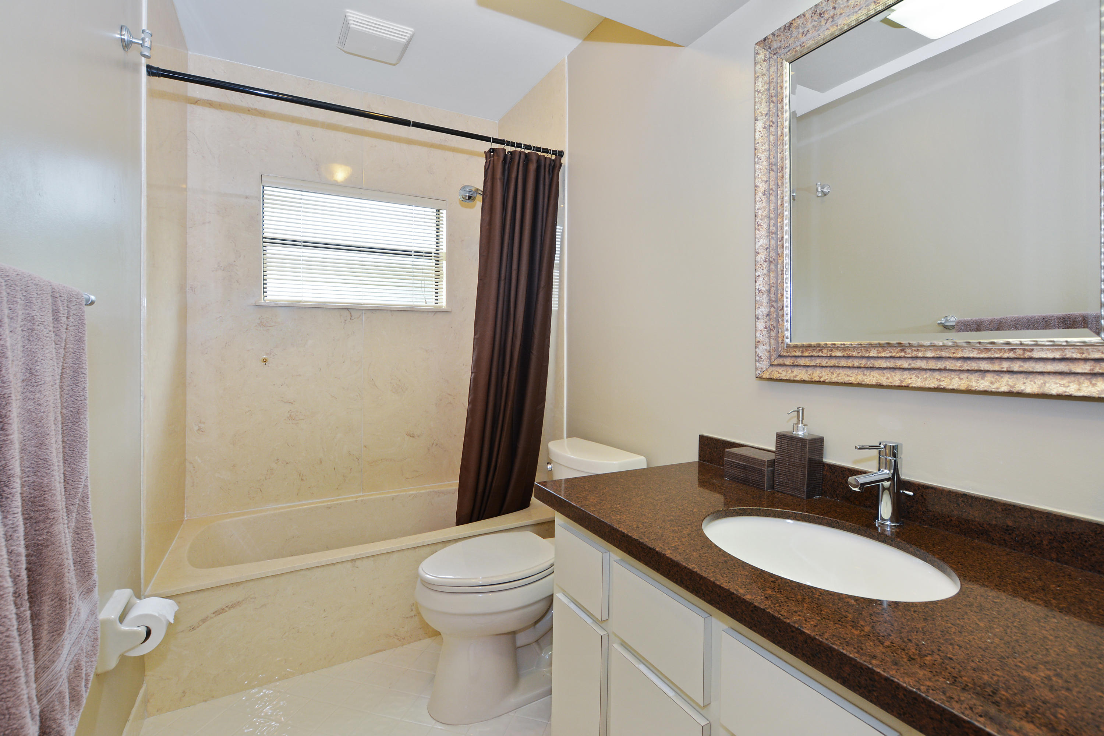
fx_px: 506
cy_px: 368
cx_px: 552
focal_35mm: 16
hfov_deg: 95.0
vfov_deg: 72.1
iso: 200
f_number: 8
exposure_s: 1/6
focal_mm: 11
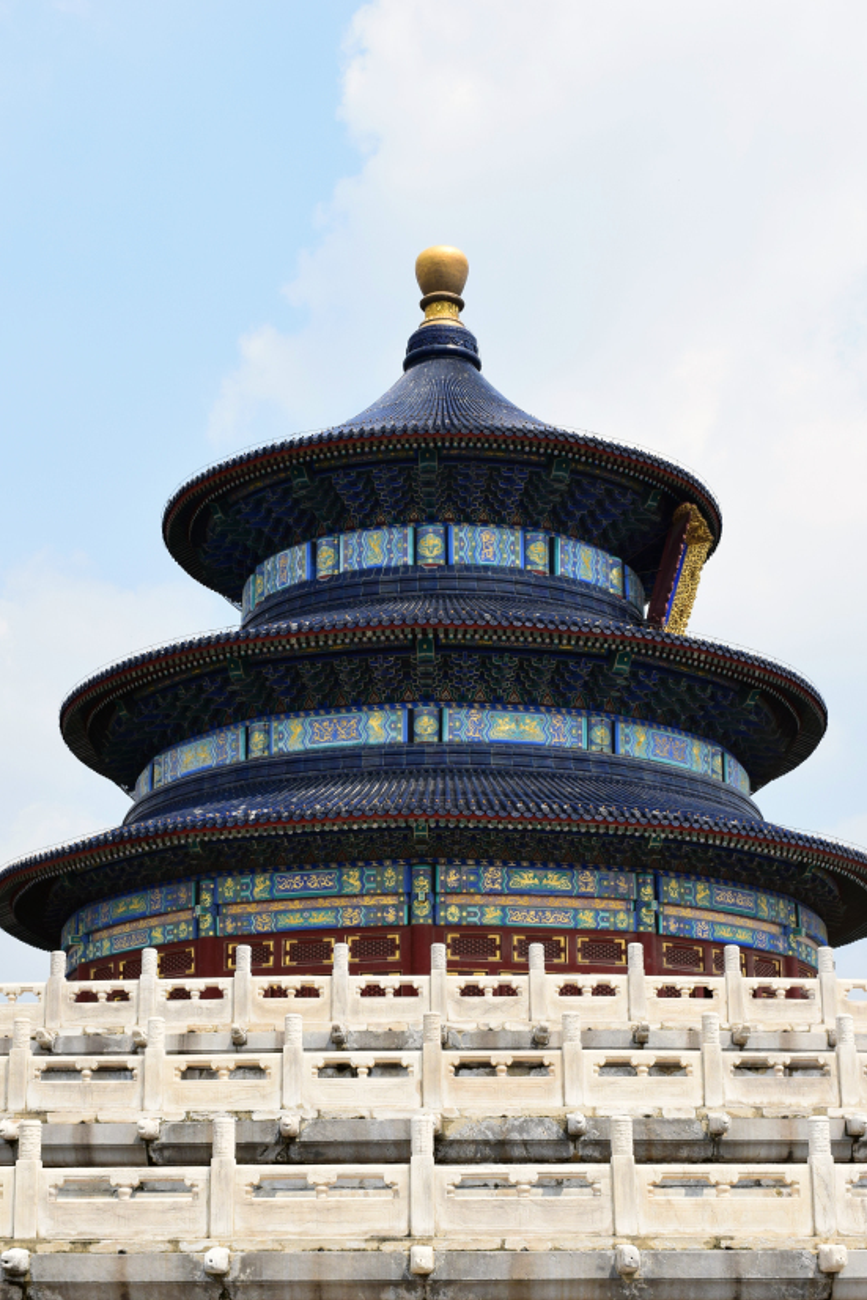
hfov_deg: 23.5
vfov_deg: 34.5
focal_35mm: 58
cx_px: 427
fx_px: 2080
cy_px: 800
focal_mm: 31
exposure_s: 1/500
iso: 320
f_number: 11
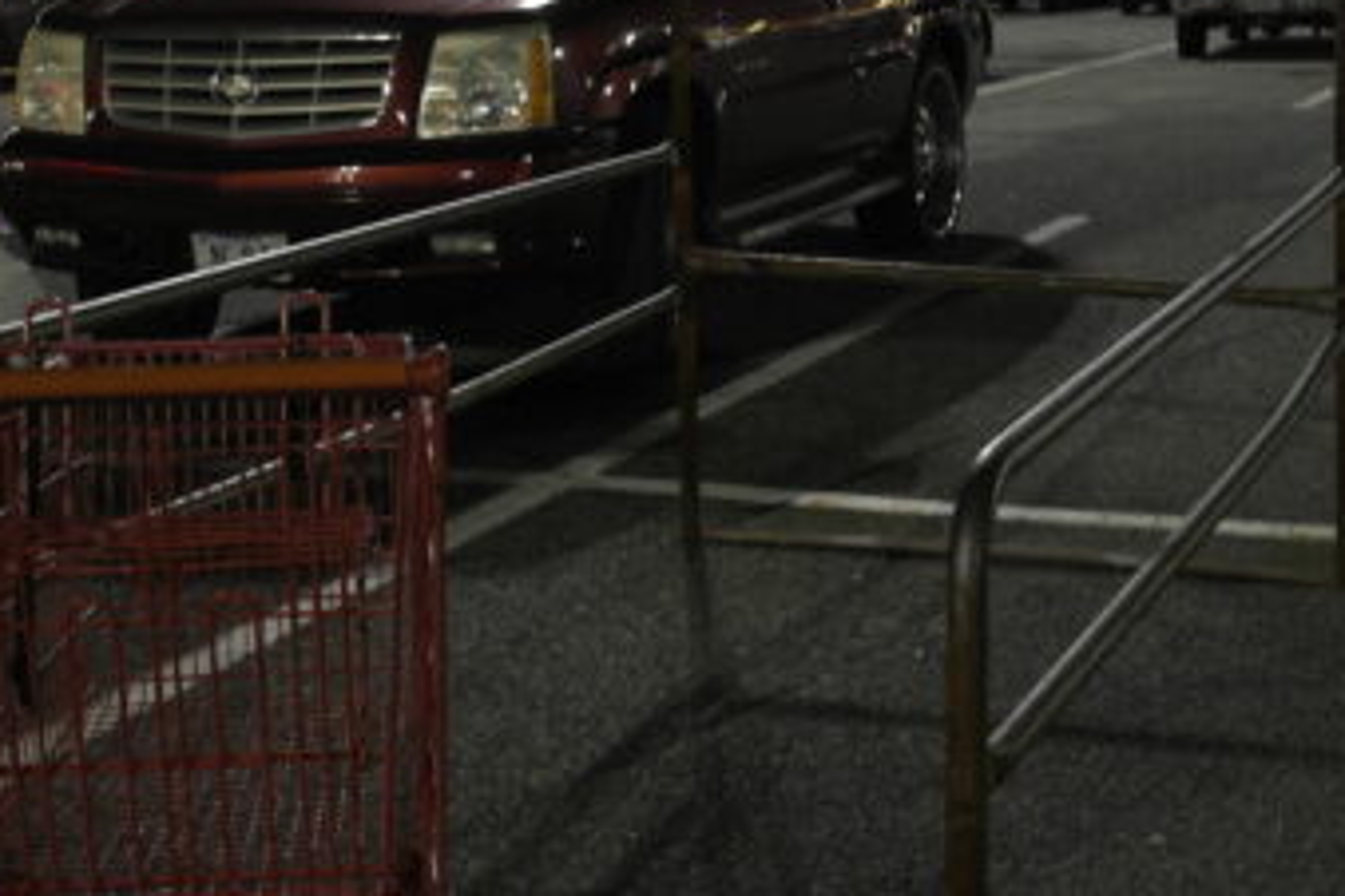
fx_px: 2540
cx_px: 913
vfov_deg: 19.8
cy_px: 167
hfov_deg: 29.4
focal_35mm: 68
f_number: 3.5
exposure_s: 1/20
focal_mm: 20
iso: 400
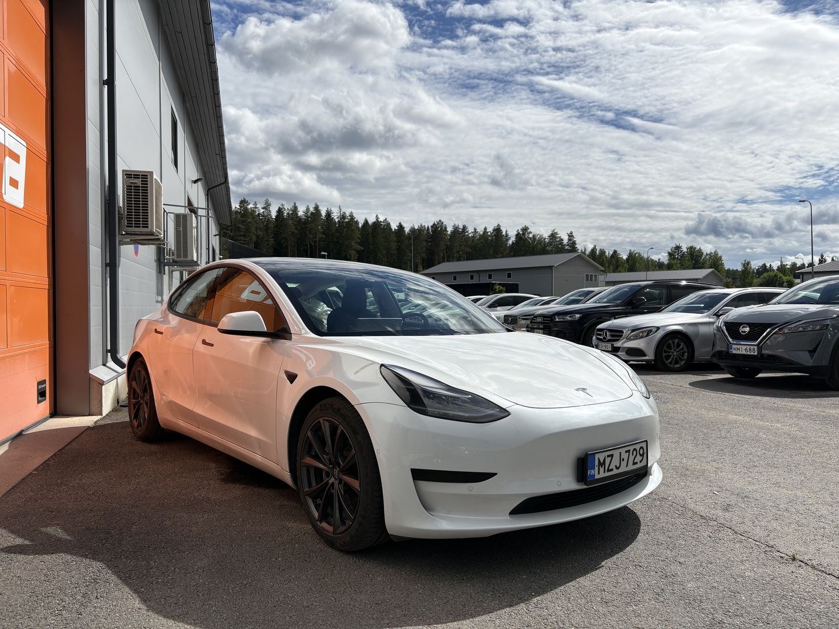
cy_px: 314
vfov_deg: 53.1
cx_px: 420
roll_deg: +0.1
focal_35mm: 26
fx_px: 630
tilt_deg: -0.3
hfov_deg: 67.3
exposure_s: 1/10101
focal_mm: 5.96
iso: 50
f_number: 1.6
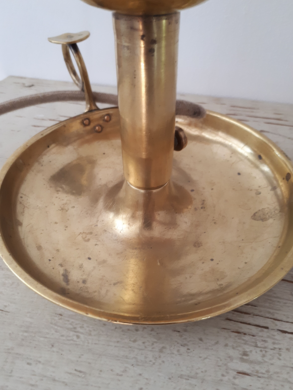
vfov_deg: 63.4
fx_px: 316
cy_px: 199
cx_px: 146
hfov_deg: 49.8
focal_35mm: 28
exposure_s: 1/17
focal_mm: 3.6
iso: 250
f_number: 1.9
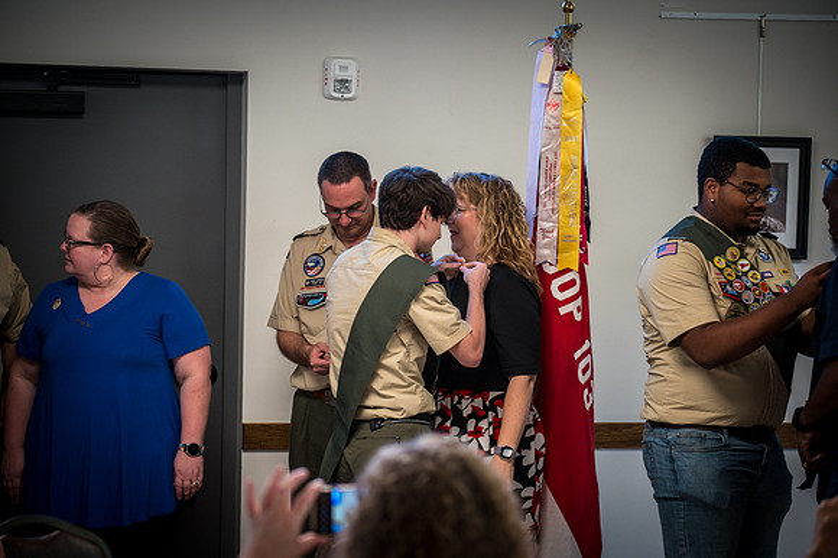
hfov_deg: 17.1
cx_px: 419
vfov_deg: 11.4
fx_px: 2792
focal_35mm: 120
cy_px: 279
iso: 2000
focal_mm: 120
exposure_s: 1/125
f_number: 4
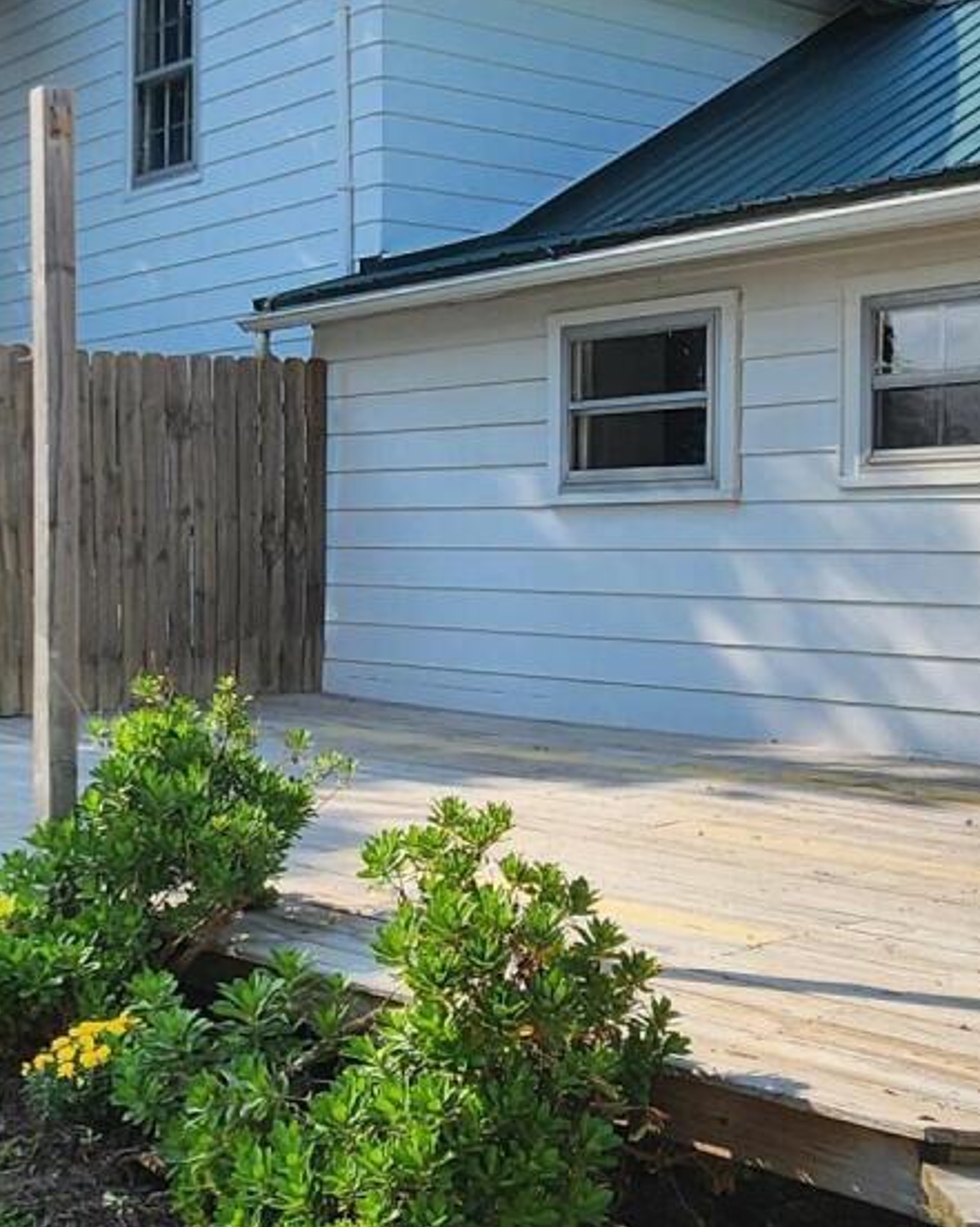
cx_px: 244
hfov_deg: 32.1
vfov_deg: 40.3
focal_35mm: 46
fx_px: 1669
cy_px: 533
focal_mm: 2.2
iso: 50
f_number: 2.2
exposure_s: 1/2210
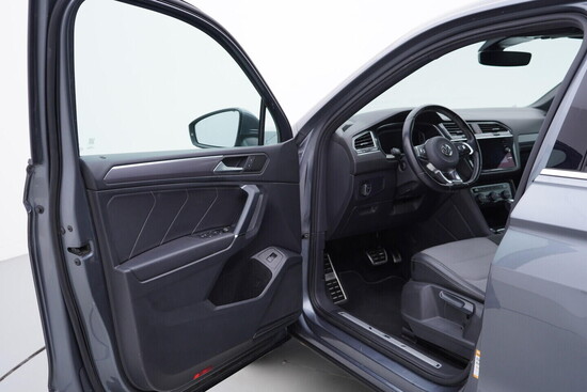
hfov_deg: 53.1
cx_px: 294
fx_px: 587
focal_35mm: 36
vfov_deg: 36.9
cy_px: 196
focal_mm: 24
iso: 125
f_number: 3.2
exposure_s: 1/50
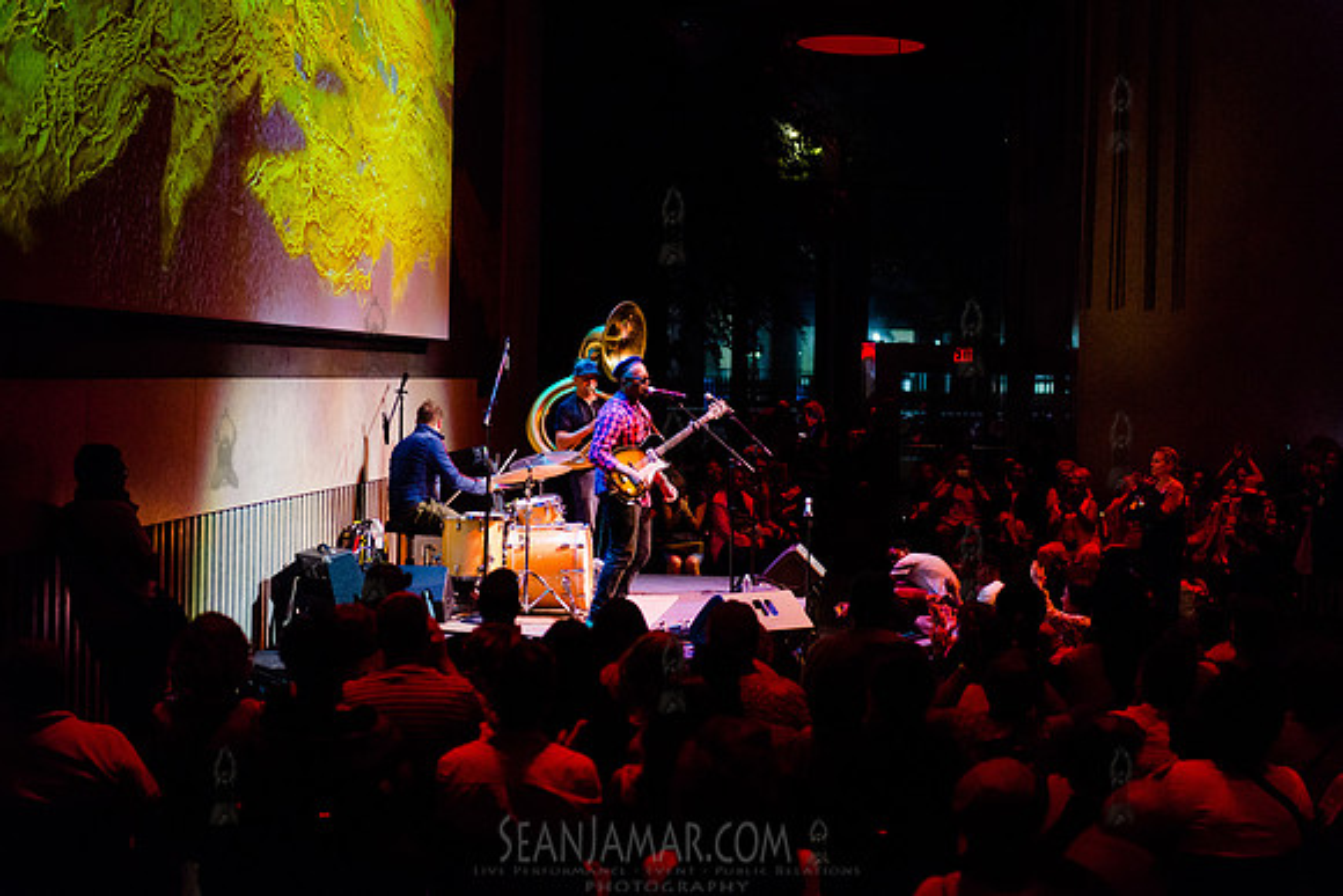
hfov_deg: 28.8
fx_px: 2612
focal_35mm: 70
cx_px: 672
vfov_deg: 19.5
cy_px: 448
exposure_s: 1/320
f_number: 2.8
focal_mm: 70
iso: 3200
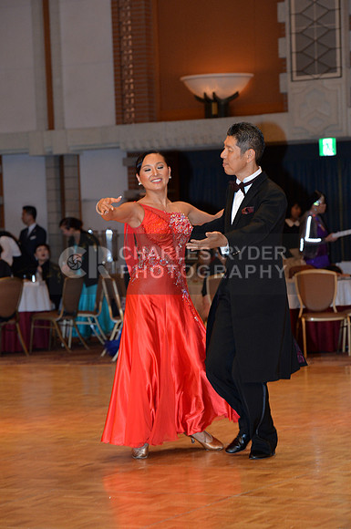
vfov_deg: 15.8
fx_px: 1907
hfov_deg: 10.5
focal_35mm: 130
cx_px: 176
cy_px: 264
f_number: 5.6
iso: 1600
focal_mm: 130
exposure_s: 1/250
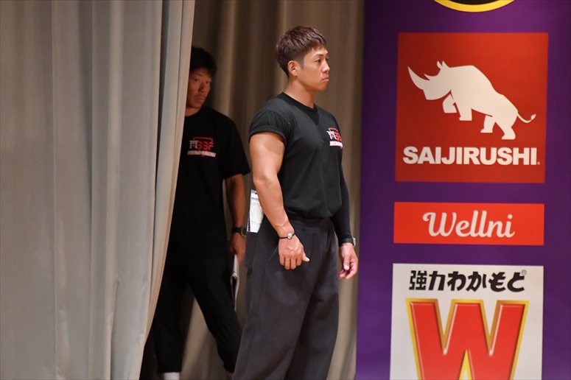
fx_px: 7134
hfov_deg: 4.6
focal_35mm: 450
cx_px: 286
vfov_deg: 3.1
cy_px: 190
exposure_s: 1/400
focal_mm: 300
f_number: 5.6
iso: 7200
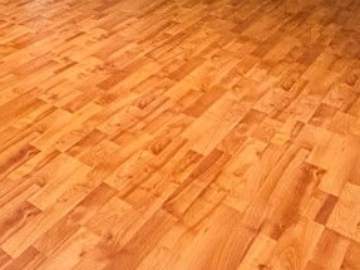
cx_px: -48
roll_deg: +2.9
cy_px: -98
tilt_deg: -7.5
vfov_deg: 24.6
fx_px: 520
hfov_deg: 32.9
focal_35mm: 50
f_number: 2.2
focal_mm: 2.22
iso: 500
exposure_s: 1/60
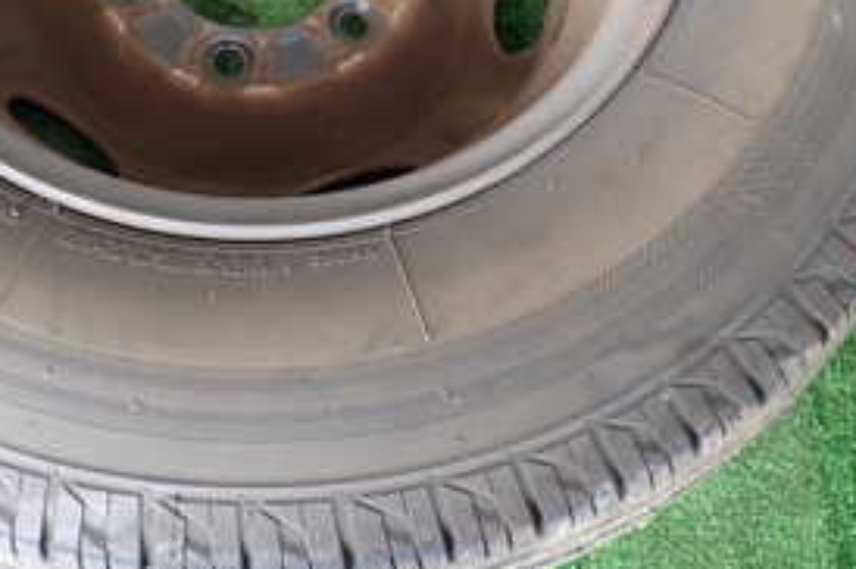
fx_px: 1354
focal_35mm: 57
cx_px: 281
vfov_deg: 22.7
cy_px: -6
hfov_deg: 34.7
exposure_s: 1/40
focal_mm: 4.5
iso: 200
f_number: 2
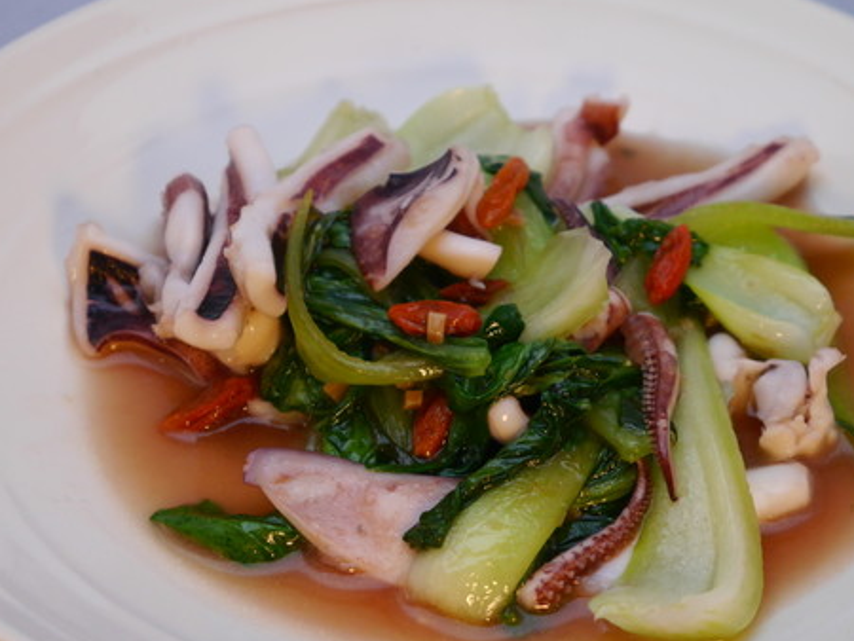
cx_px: 478
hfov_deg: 17.6
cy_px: 393
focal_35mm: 112
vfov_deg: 13.2
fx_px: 2765
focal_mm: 42
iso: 500
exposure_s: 1/80
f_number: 5.6
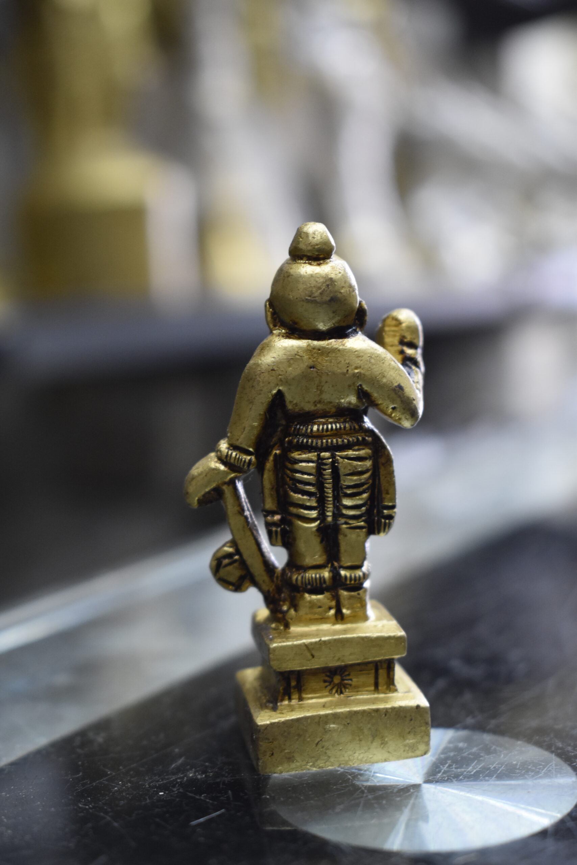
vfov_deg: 33.4
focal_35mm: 60
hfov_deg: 22.6
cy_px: 432
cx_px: 288
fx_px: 1442
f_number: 4.8
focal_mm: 40
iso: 1600
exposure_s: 1/60
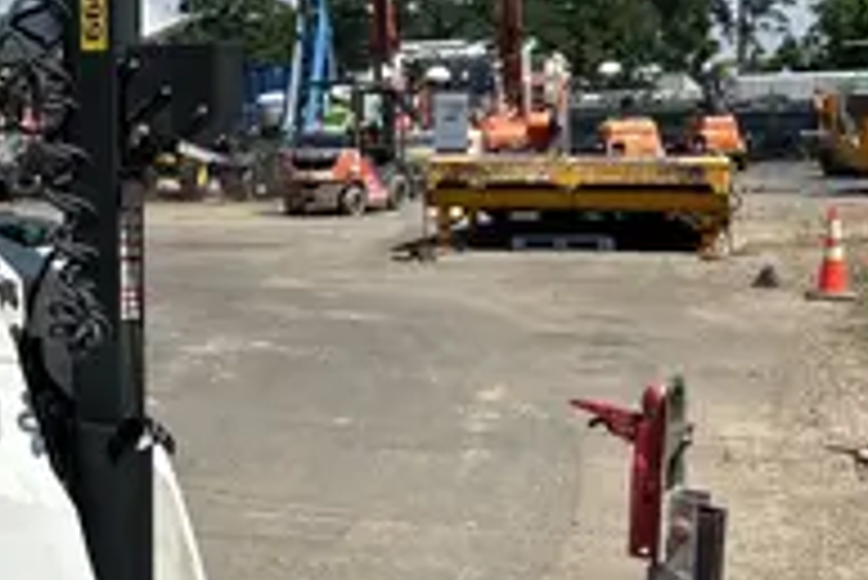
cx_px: 22
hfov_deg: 25.2
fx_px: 1858
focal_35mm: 77
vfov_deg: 17.7
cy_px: 214
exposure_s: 1/5319
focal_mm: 5.7
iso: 50
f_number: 1.5
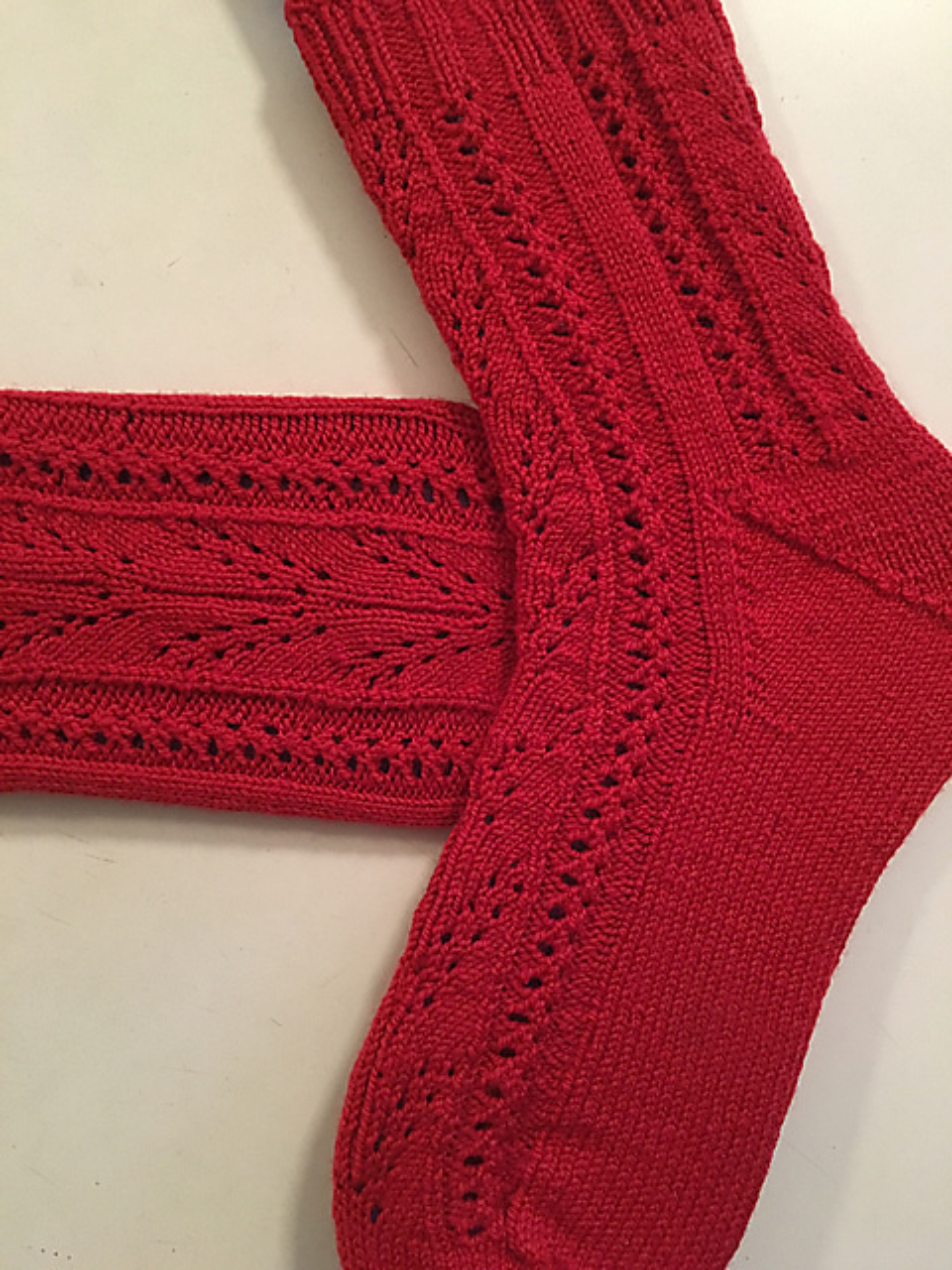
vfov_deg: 61.7
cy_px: 635
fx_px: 1063
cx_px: 476
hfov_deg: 48.2
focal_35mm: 29
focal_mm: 4.15
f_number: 2.2
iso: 250
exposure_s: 1/15
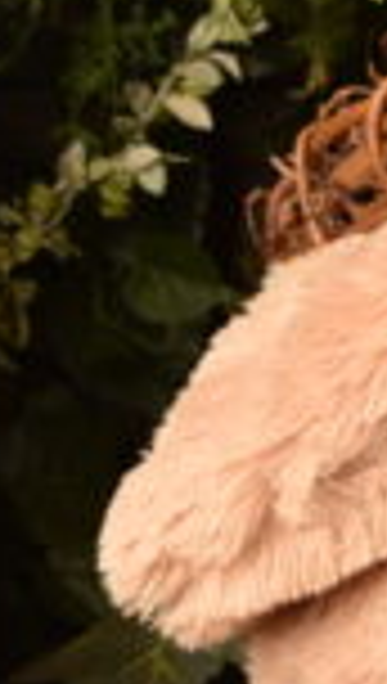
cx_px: 801
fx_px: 7937
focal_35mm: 437
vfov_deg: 4.9
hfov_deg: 2.8
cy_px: 356
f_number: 5.6
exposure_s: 1/200
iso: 400
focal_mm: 62
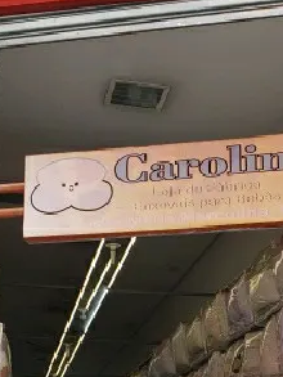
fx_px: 773
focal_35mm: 71
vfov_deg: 26.2
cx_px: 203
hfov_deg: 20.6
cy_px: 362
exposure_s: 1/250
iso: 50
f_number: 2.4
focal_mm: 4.3
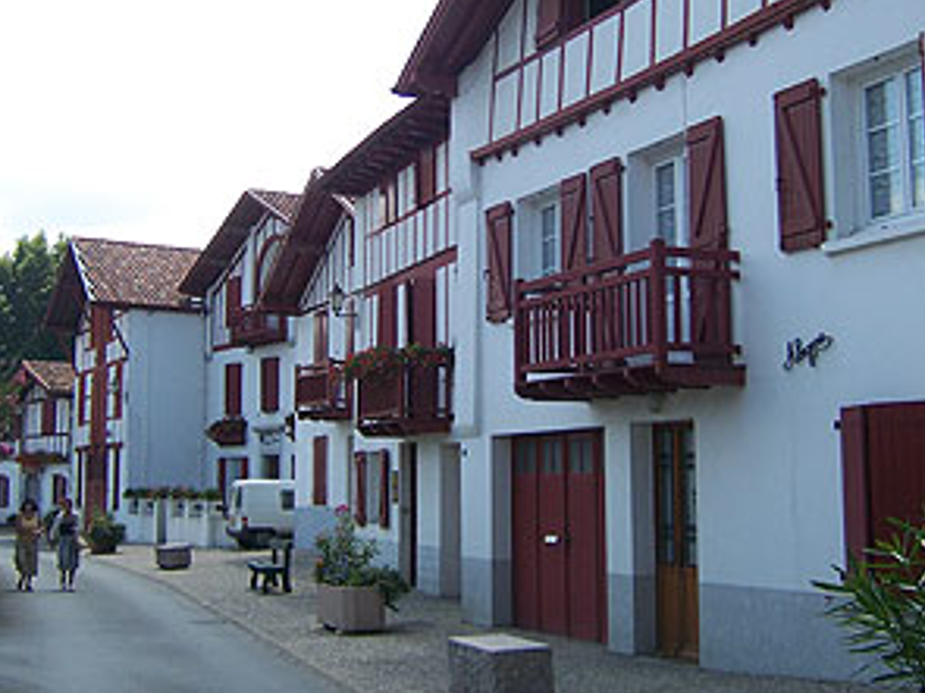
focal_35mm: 55
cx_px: 502
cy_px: 194
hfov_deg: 34.9
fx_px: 1469
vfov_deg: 26.3
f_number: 2.8
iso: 80
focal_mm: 6
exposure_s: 1/800
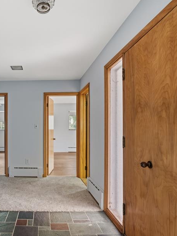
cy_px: 125
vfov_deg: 71.5
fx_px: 164
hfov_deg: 52.6
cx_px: 32
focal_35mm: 24
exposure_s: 1/15
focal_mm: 10
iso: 500
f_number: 5.6
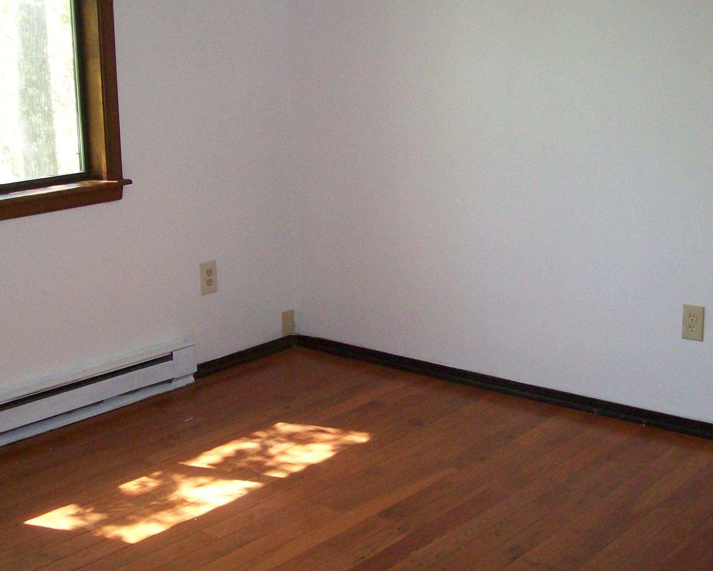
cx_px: 405
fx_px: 1097
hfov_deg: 35.9
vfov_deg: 29.1
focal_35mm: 52
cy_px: 306
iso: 200
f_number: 2.7
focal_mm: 6
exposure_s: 1/64
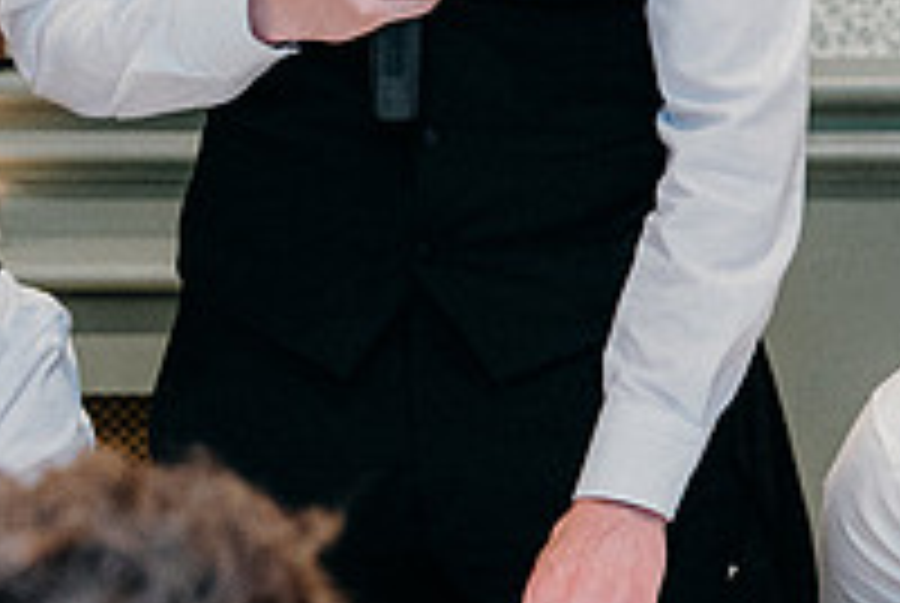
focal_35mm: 229
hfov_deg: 8.8
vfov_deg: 6.0
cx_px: 1161
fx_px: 5733
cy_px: 70
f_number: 3.5
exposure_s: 1/160
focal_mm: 53
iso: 2500
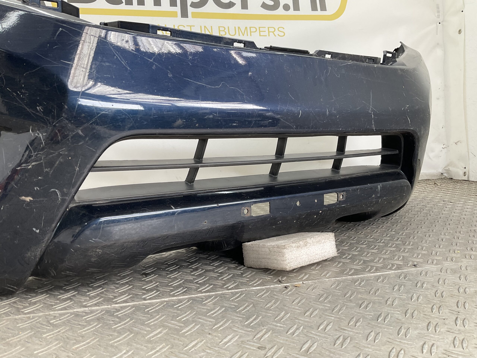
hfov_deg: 61.7
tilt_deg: -4.8
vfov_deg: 48.2
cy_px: 179
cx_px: 238
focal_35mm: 29
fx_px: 400
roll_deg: +2.6
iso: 32
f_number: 1.8
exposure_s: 1/120
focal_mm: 3
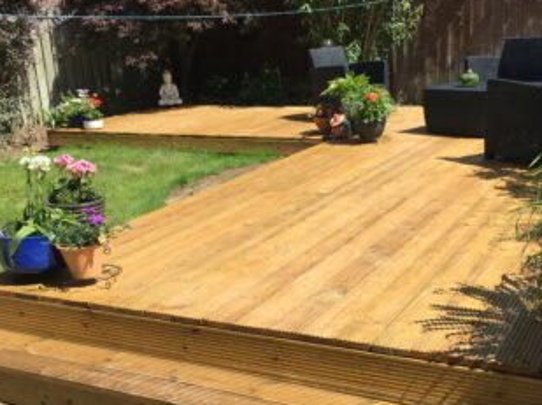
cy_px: 246
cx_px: 309
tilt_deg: -19.0
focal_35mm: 47
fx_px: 735
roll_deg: +2.8
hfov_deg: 40.4
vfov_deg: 30.7
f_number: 2.2
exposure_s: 1/1054
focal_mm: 4.15
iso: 25
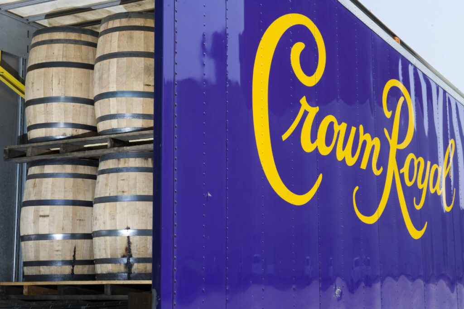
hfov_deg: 33.4
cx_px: 232
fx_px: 773
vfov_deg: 22.6
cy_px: 154
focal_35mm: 60
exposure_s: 1/200
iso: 100
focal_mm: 60
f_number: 13
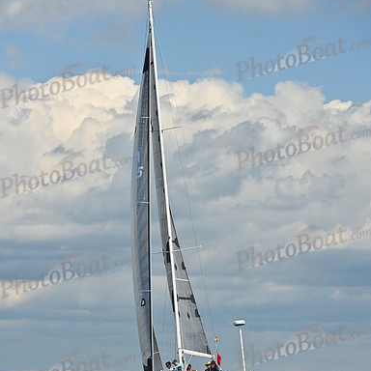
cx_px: 186
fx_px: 2413
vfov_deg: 8.8
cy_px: 210
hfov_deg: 8.8
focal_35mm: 199
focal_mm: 155
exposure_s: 1/1000
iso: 250
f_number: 6.3
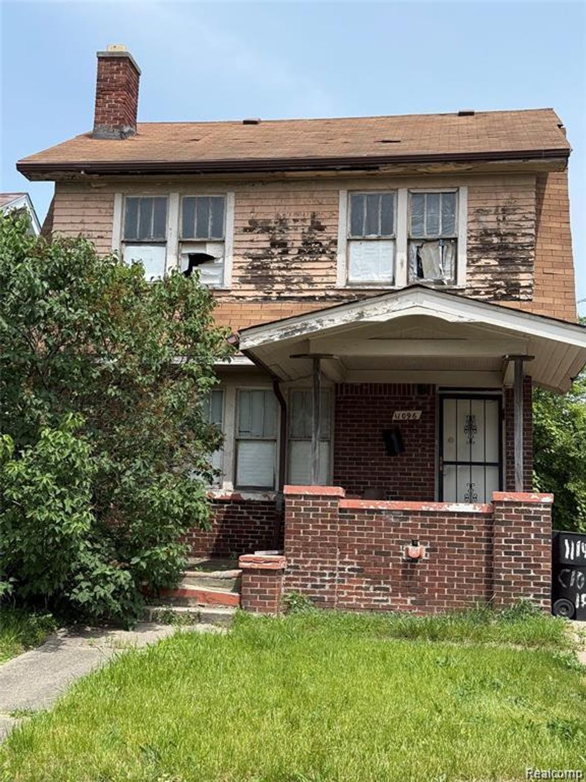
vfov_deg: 39.7
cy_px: 391
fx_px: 1083
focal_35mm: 48
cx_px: 293
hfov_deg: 30.3
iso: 64
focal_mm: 6.76
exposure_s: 1/2976
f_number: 1.78
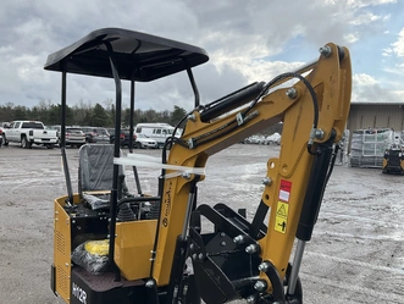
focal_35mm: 35
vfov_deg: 40.6
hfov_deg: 52.6
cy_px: 181
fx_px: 409
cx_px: 210
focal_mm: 3
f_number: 1.8
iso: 25
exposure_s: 1/1195
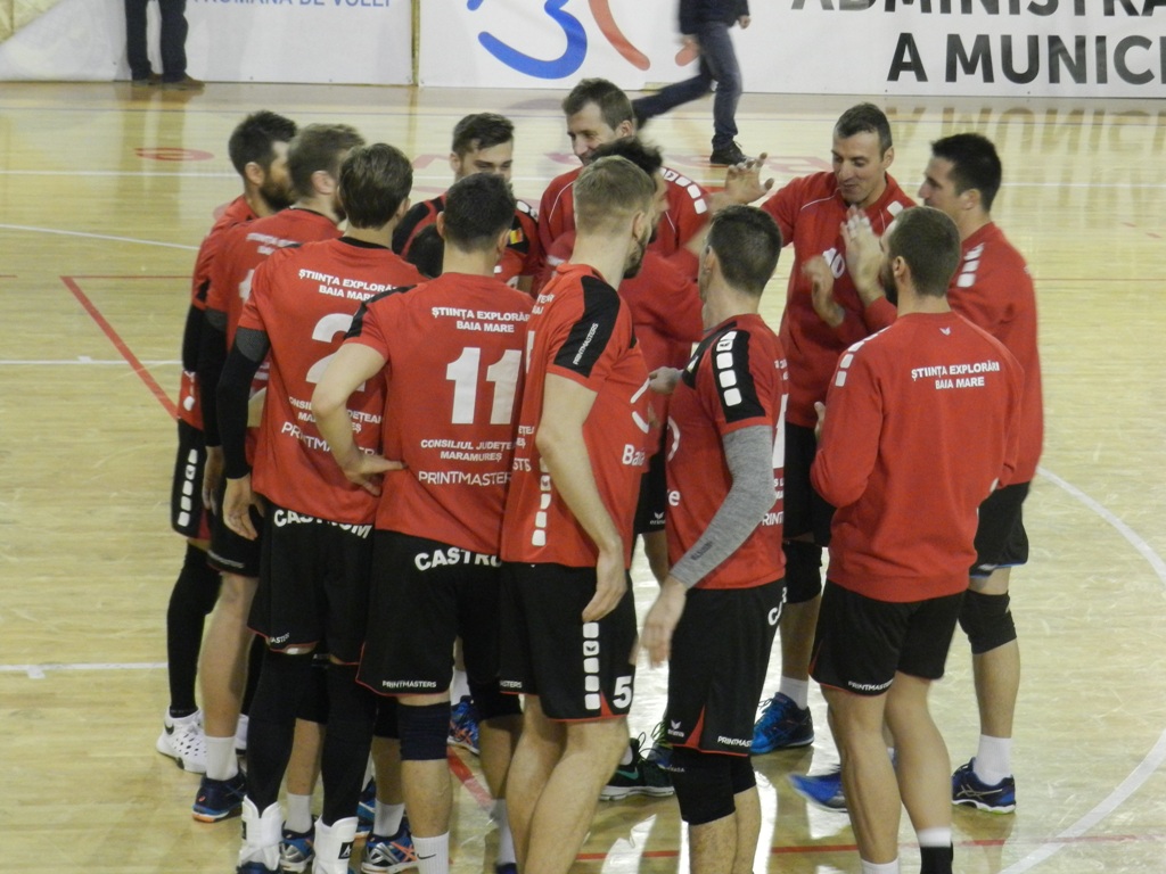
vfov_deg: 11.4
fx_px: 4379
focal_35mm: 130
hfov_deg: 15.2
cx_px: 583
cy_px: 437
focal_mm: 23.1
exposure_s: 1/50
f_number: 5
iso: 800
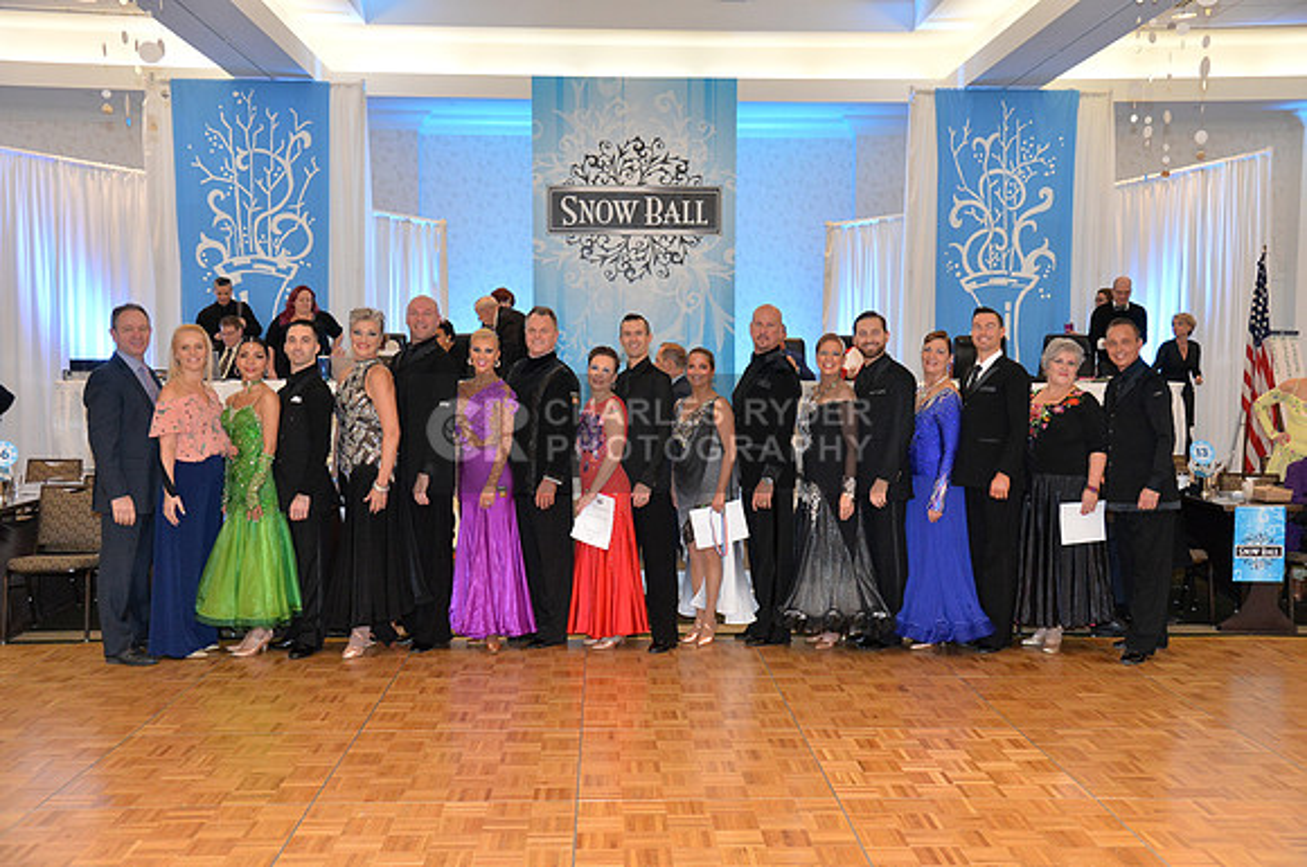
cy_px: 434
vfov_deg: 35.0
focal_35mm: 38
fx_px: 1378
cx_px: 654
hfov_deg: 50.8
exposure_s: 1/250
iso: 3200
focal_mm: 38
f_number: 5
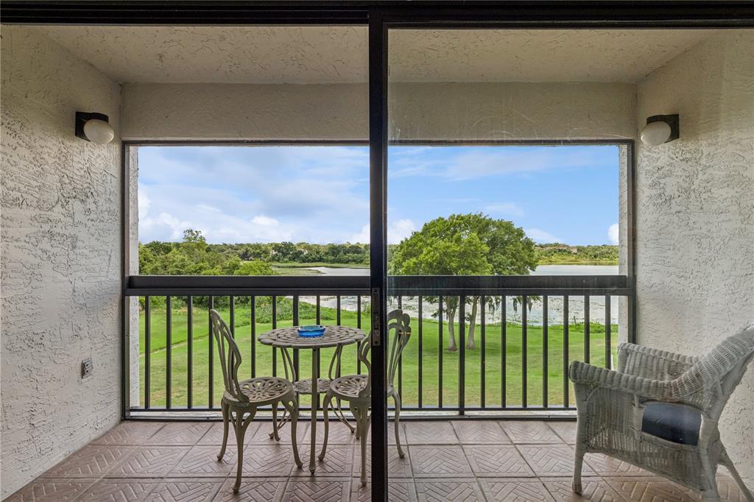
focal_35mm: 17
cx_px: 377
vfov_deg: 70.4
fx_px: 356
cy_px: 251
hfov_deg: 93.3
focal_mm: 17
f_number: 16
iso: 800
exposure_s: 1/320
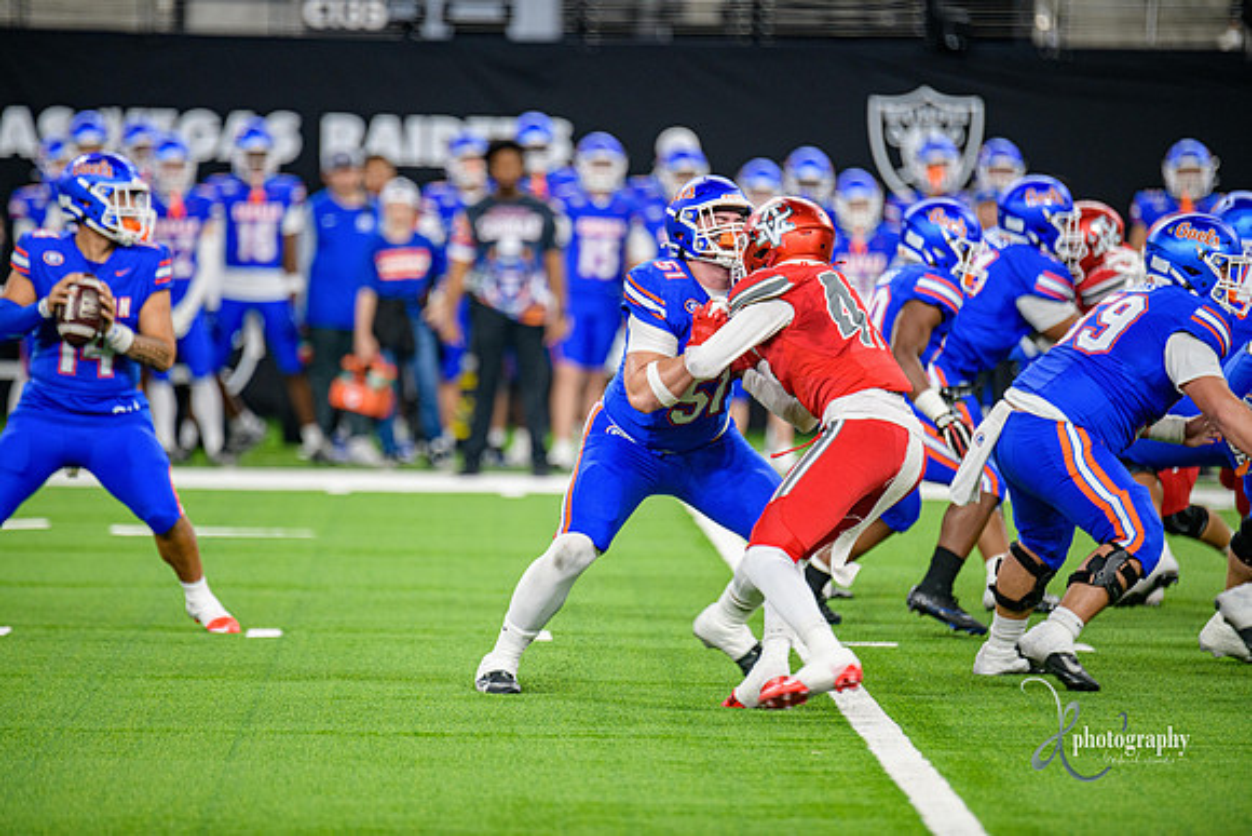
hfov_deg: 6.9
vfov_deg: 4.6
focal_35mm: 300
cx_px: 626
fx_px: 10435
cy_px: 418
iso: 1000
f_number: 2.8
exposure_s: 1/400
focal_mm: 300
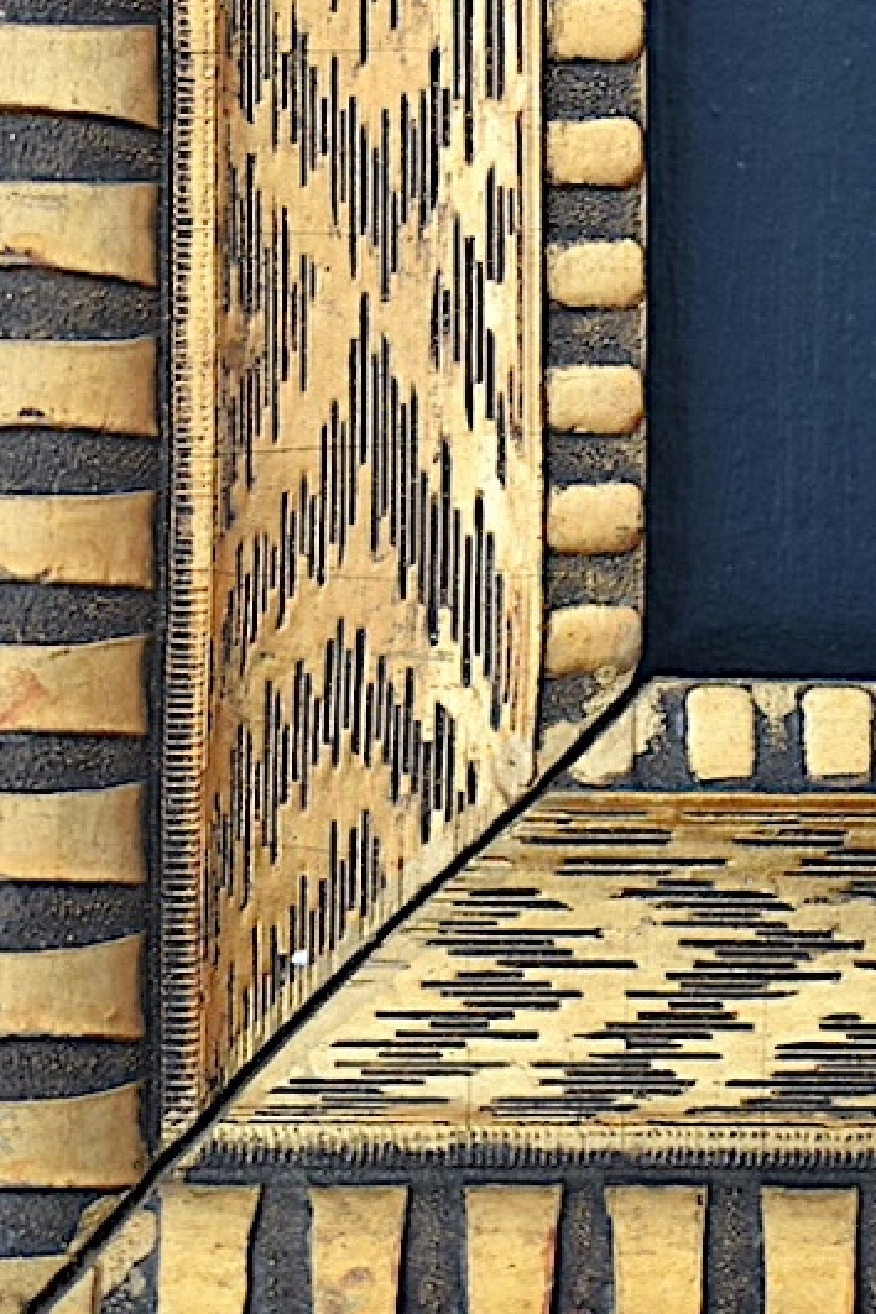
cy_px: 267
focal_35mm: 105
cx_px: 455
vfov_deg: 19.2
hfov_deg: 13.0
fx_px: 3837
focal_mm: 31
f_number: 4.2
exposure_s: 1/60
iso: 1250
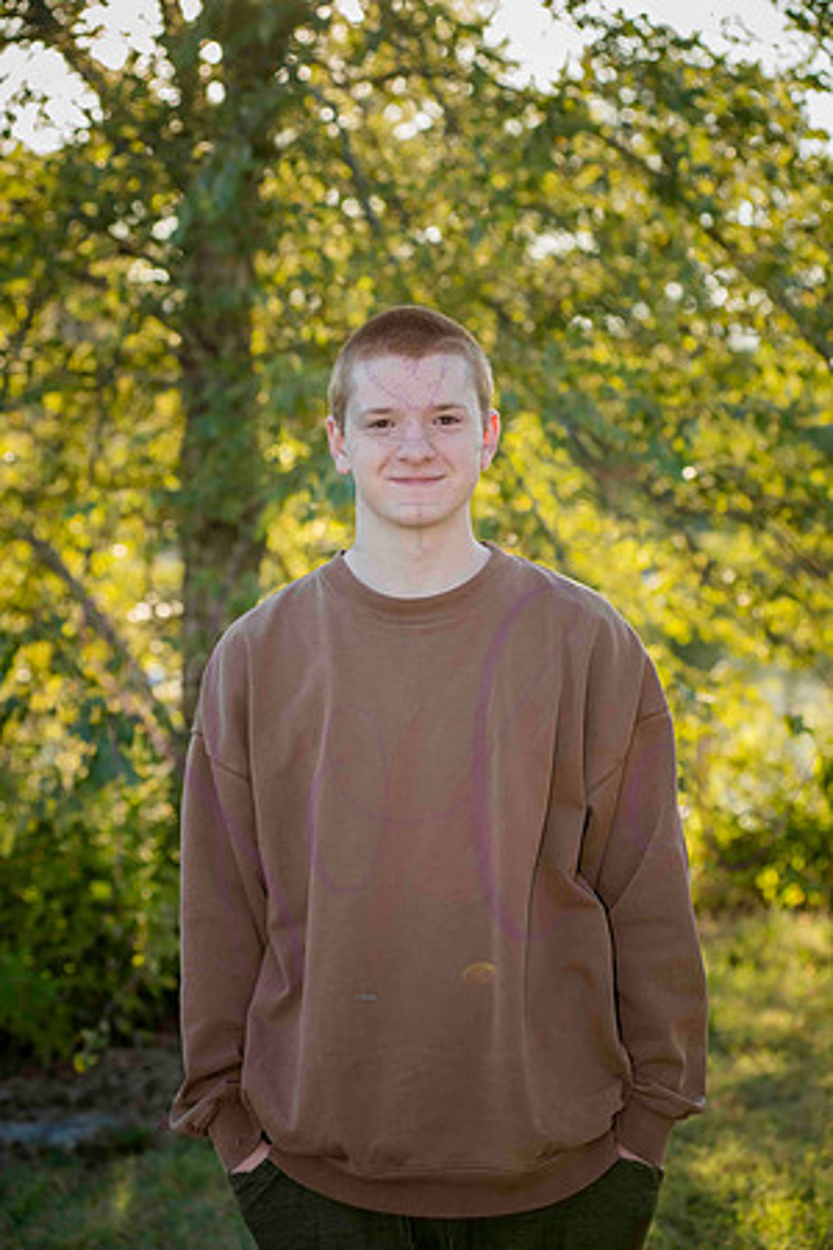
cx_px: 416
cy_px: 625
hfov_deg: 17.1
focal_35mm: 80
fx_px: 2776
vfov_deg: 25.4
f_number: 4.5
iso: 400
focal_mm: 80
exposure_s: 1/400
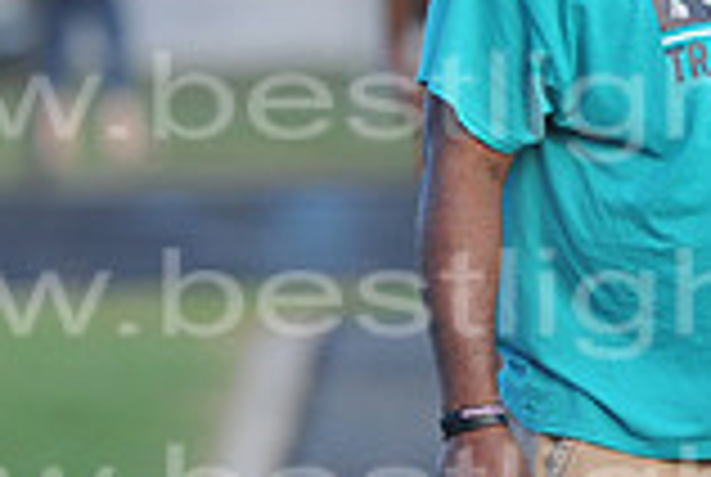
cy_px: 9
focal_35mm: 1098
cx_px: 747
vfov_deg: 1.3
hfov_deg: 1.9
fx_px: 21726
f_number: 4.5
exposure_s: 1/1250
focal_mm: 300
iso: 800
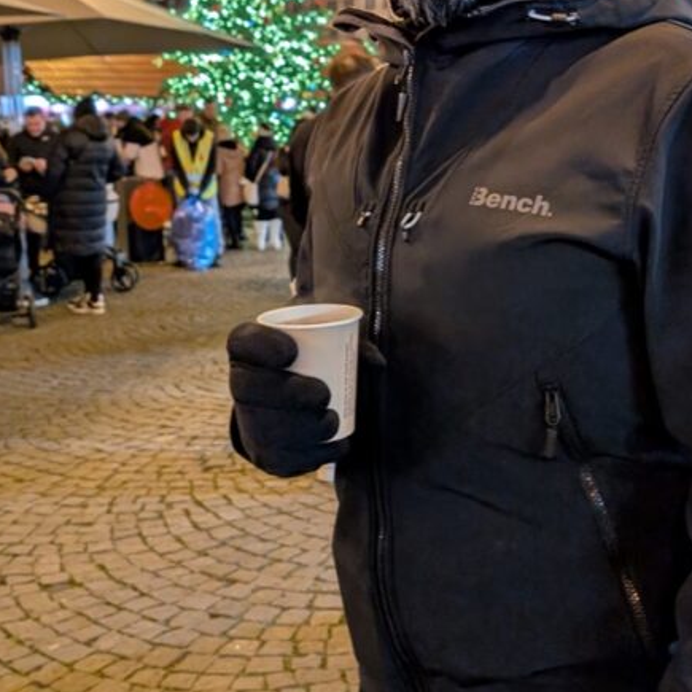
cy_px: 259
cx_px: 394
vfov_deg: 33.9
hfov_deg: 34.0
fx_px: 1131
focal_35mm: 50
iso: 285
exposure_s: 1/50
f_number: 1.68
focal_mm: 6.9
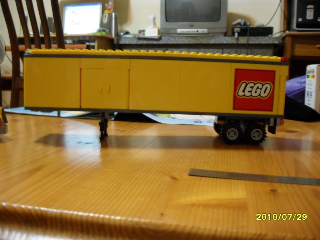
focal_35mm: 35
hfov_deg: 52.6
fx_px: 324
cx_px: 160
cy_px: 120
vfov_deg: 40.7
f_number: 2.8
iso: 200
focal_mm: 6.2
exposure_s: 1/3
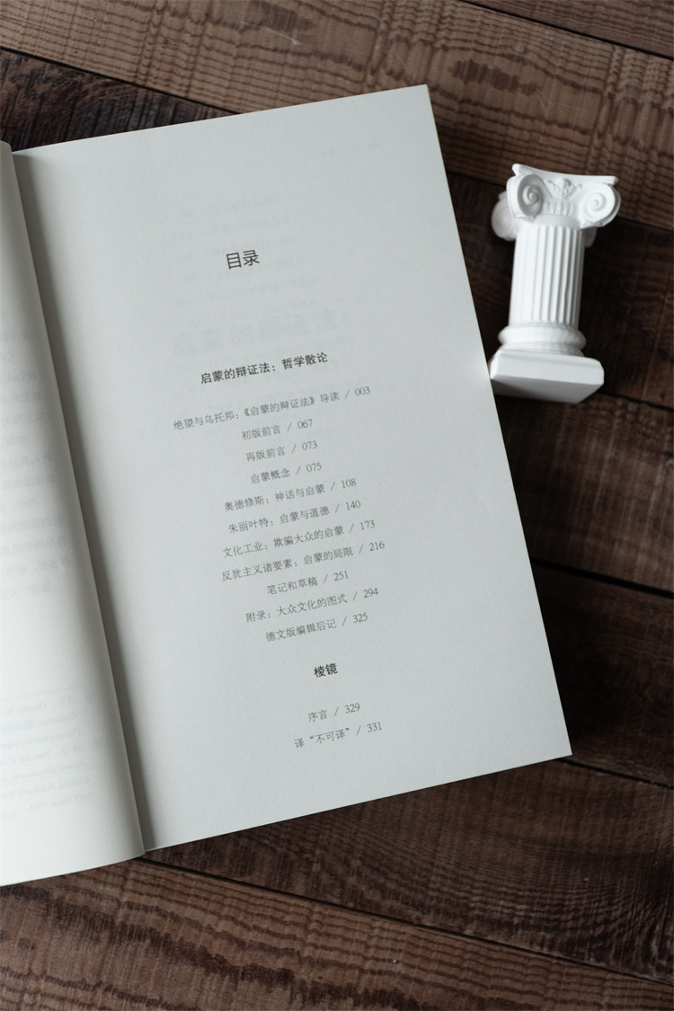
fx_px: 1222
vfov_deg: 45.0
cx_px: 337
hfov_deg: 30.8
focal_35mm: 44
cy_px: 506
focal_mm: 29
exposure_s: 1/100
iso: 250
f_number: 4
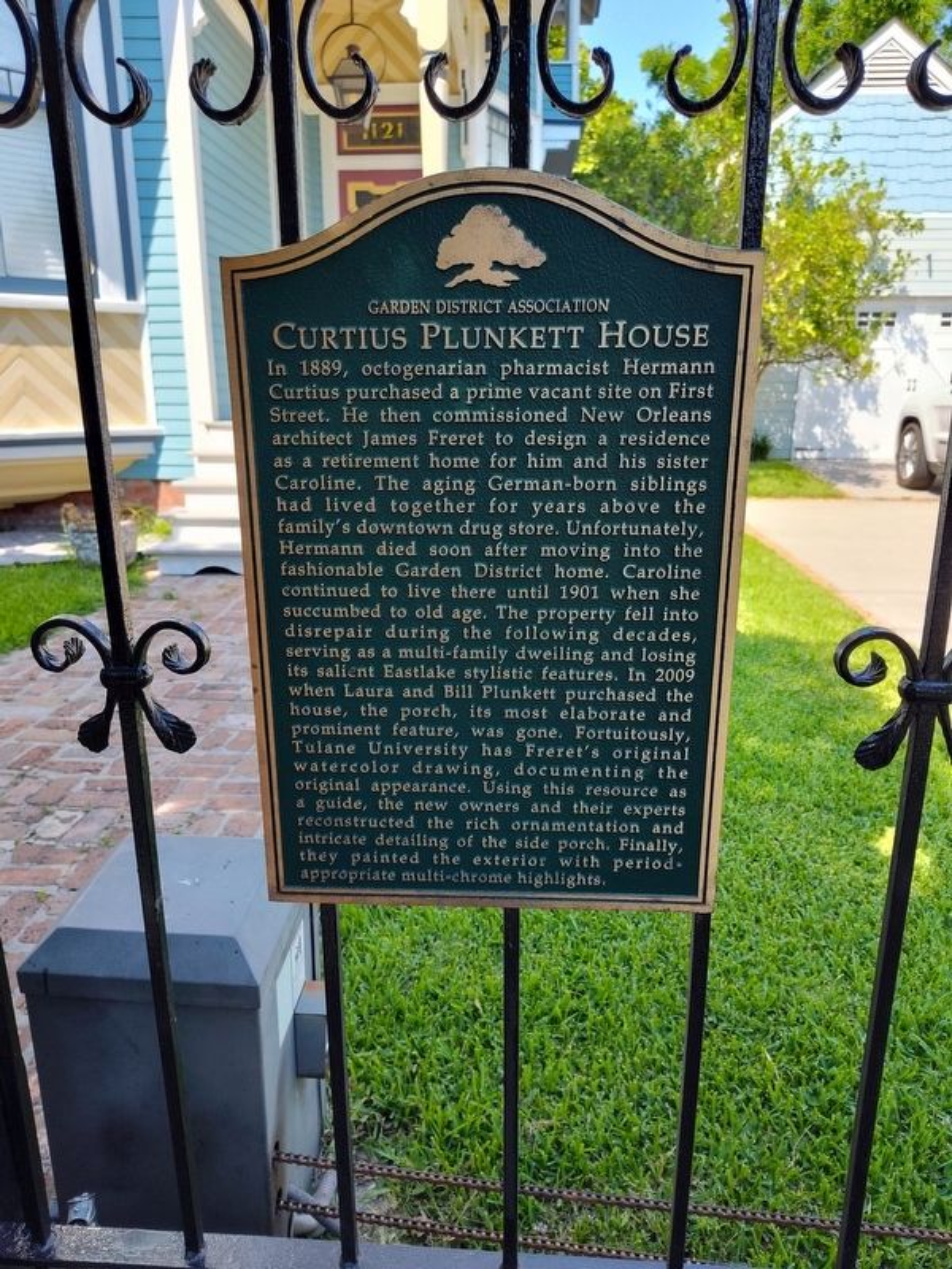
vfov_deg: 73.9
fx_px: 843
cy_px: 634
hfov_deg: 58.9
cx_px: 476
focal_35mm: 23
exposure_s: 1/310
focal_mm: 5.56
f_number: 1.8
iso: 100
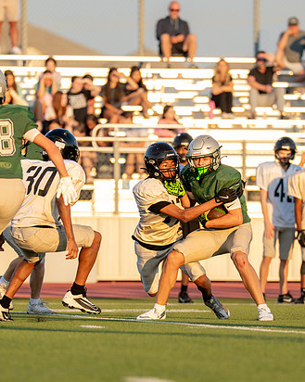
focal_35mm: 464
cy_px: 249
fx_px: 5241
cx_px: 187
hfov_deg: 3.3
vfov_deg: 4.2
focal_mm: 200
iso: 800
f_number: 2.8
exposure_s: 1/3200
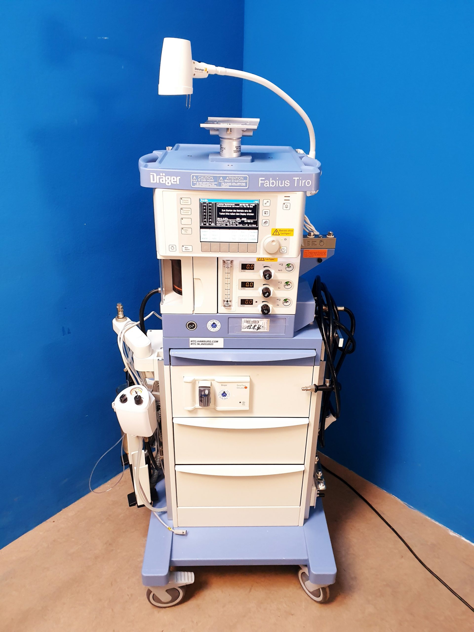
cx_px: 237
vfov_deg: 67.3
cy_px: 316
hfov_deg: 53.1
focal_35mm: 26
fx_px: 475
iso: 200
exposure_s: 1/50
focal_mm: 4.3
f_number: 2.4
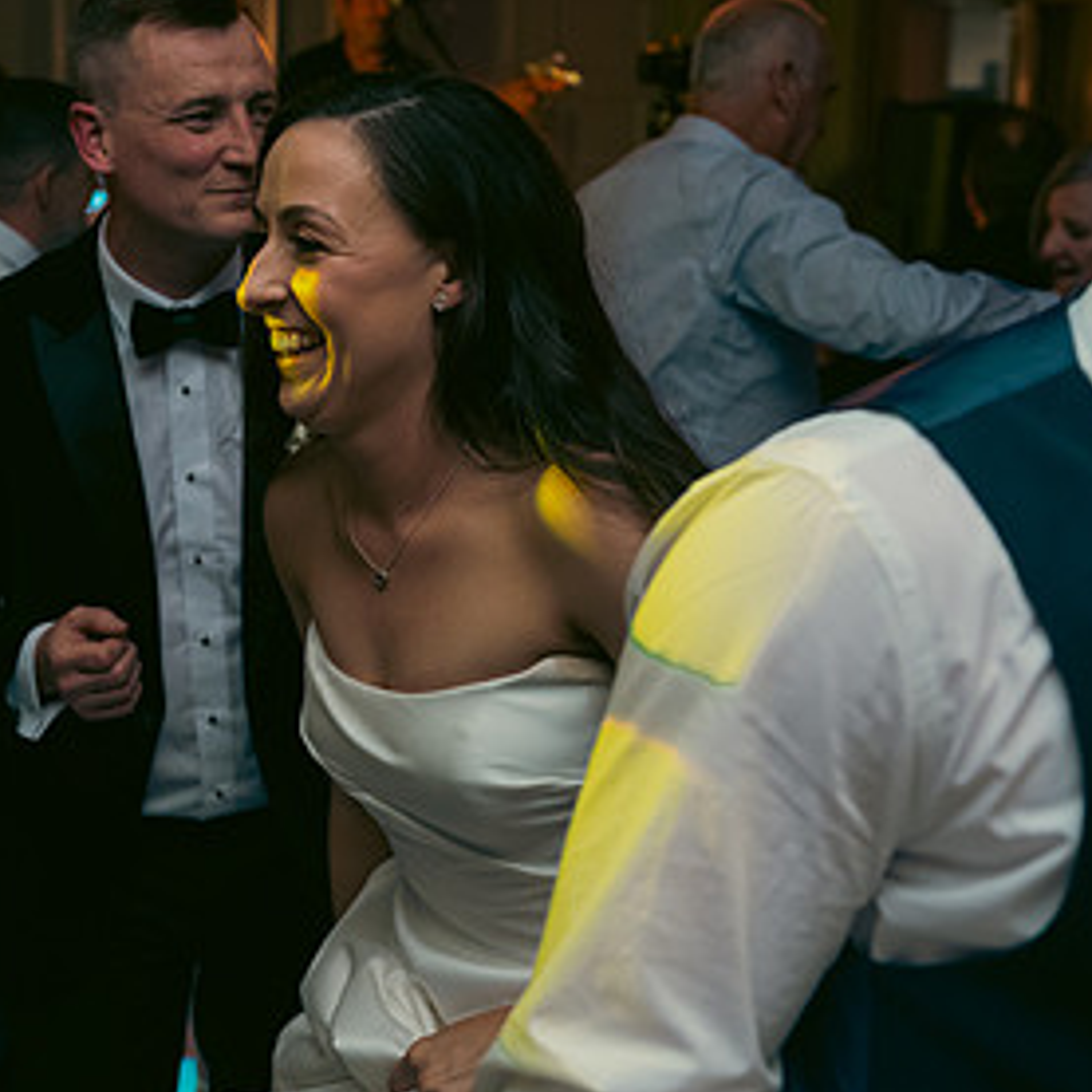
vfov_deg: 30.0
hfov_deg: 29.7
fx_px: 2034
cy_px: 444
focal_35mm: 57
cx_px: 307
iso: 800
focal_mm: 32
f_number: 3.5
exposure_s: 1/160
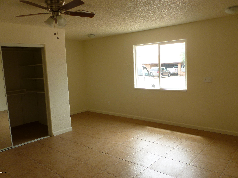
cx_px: 119
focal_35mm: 28
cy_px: 89
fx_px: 193
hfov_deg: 63.4
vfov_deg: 49.7
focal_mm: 5
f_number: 3.3
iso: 125
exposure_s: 1/60
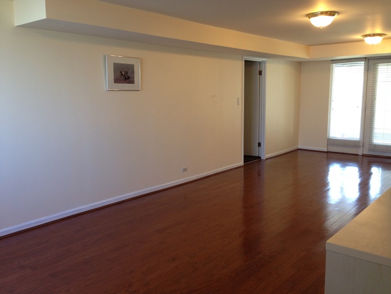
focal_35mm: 33
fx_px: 373
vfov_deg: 42.9
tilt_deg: -10.8
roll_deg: +1.8
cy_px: 147
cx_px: 196
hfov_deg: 55.4
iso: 80
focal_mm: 4.12
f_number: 2.4
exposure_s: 1/20
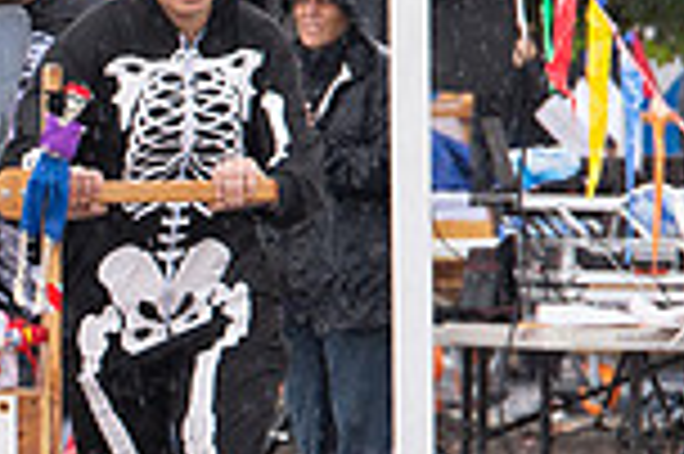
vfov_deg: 1.3
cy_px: 565
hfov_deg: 1.9
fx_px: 20536
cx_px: -281
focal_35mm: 1082
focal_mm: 200
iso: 800
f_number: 7.1
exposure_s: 1/400
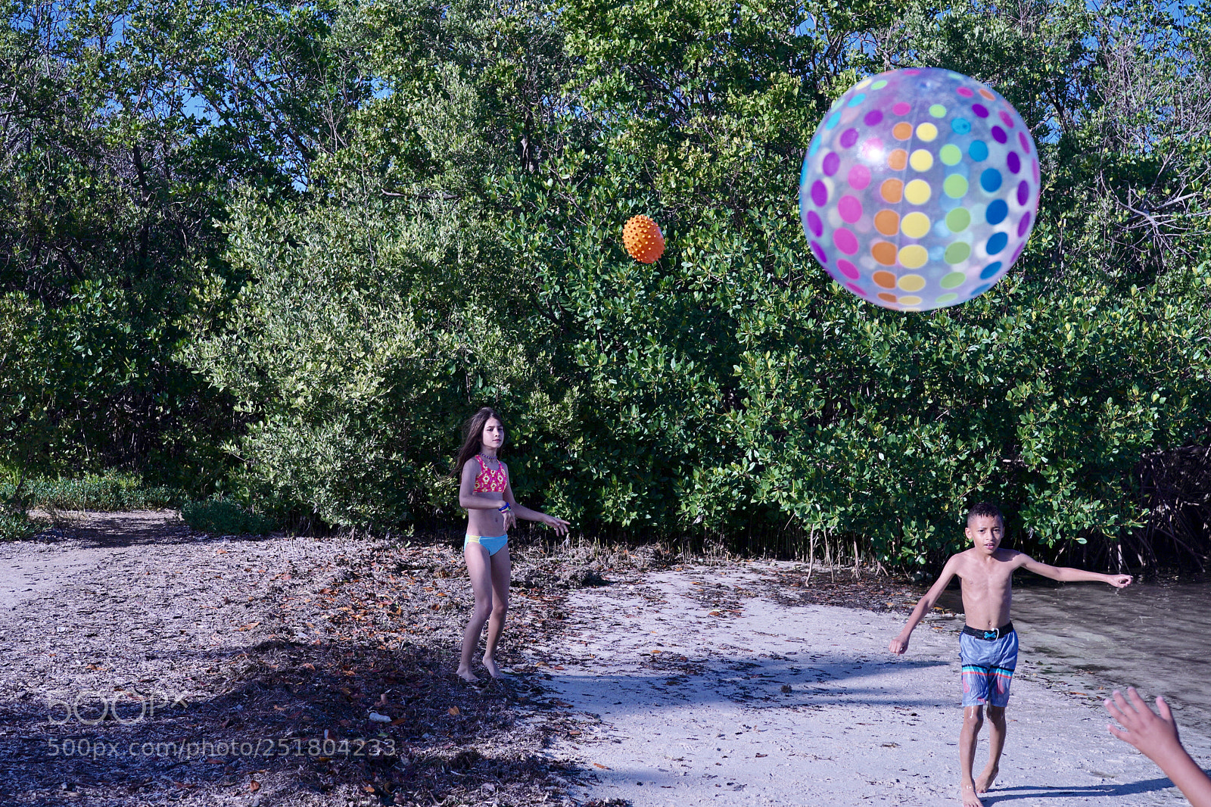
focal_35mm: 50
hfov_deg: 39.6
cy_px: 404
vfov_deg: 27.0
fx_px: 1681
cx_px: 606
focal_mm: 50
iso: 80
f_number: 5.6
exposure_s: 1/1000
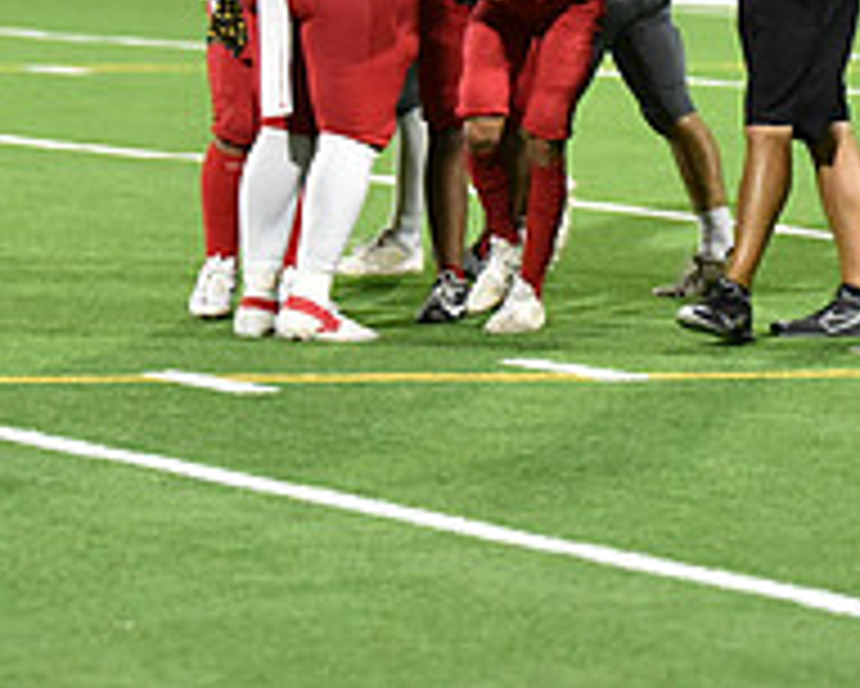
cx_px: 765
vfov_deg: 4.3
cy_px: -178
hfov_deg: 5.4
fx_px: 9091
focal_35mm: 357
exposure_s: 1/1000
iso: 10000
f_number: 2.8
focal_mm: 125
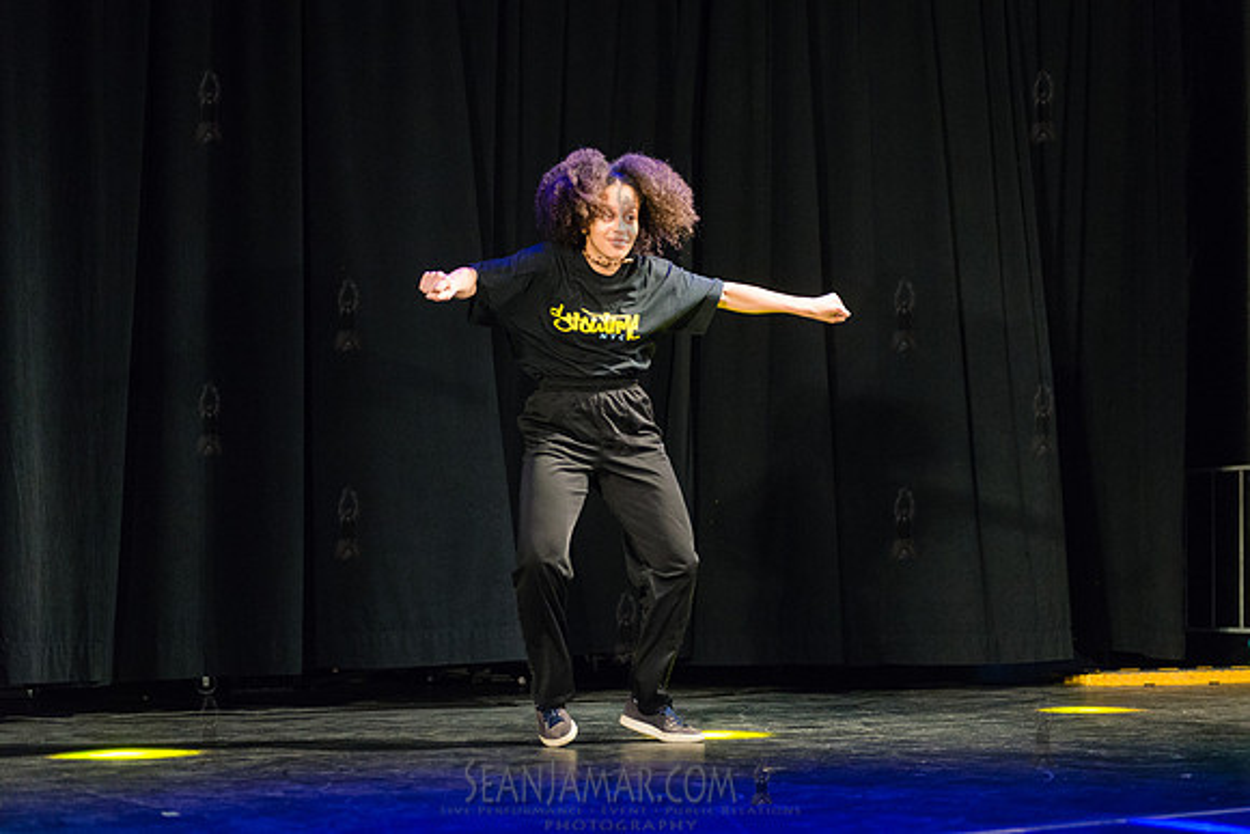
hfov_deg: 34.5
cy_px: 417
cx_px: 625
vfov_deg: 23.4
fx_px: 2014
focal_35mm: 58
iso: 4000
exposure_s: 1/1250
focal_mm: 58
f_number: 2.8
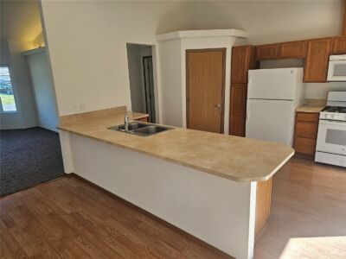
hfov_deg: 73.9
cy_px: 130
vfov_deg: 58.9
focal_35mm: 23
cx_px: 173
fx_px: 230
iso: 50
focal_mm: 6.3
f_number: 1.7
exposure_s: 1/120
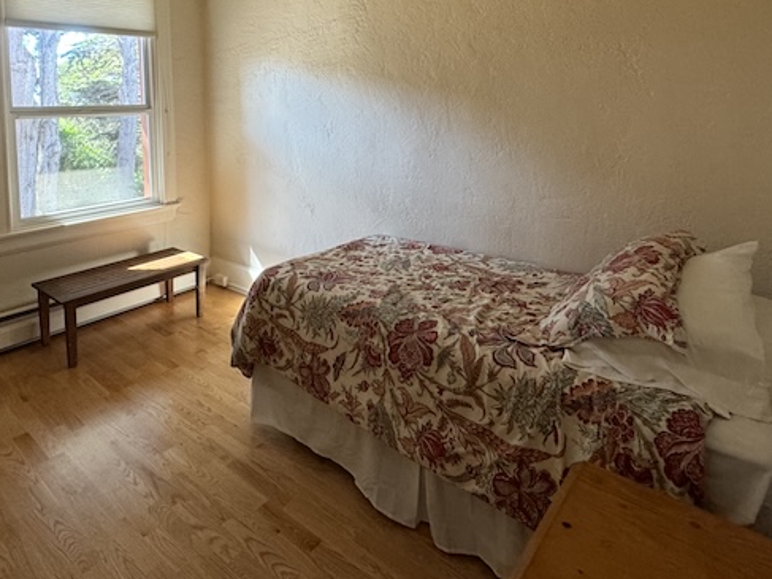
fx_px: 513
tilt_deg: -2.0
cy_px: 127
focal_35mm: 23
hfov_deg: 73.2
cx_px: 311
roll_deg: +0.2
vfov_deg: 55.3
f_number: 2.2
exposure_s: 1/120
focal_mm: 2.22
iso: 250
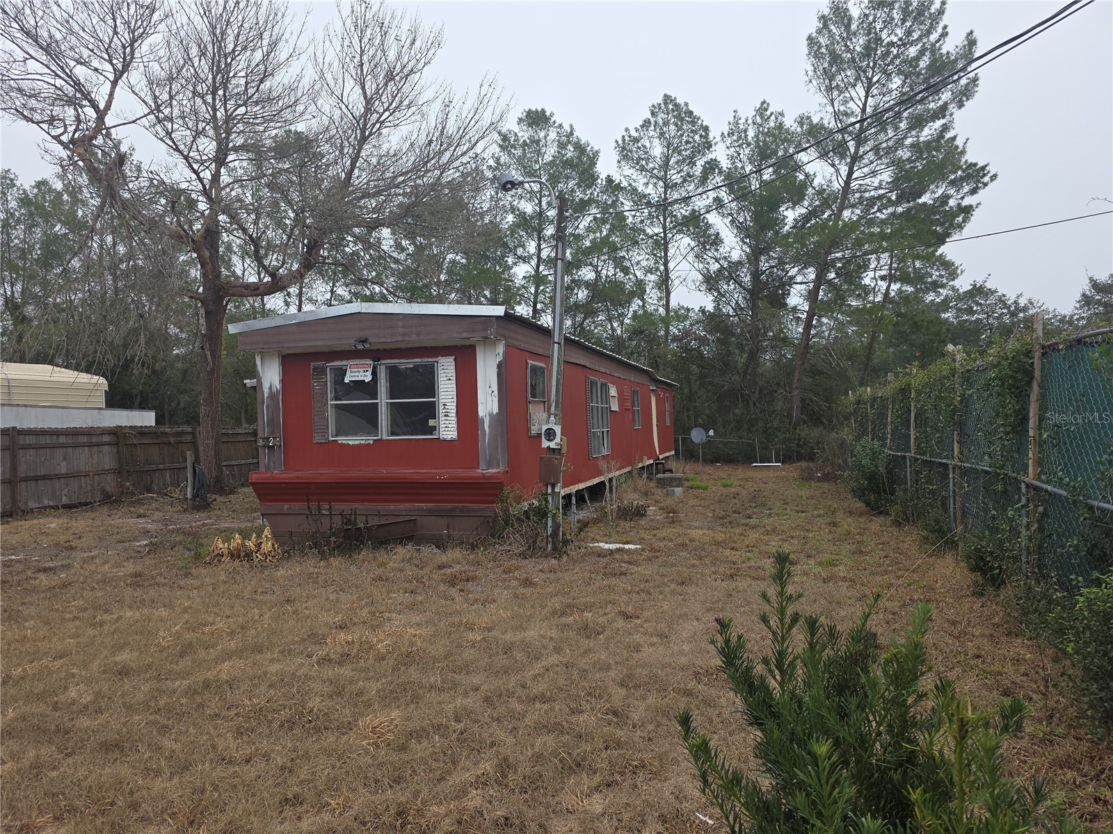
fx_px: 740
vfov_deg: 58.9
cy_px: 417
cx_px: 556
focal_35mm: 23
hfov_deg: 73.9
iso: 12
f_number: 1.7
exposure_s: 1/282
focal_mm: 6.3
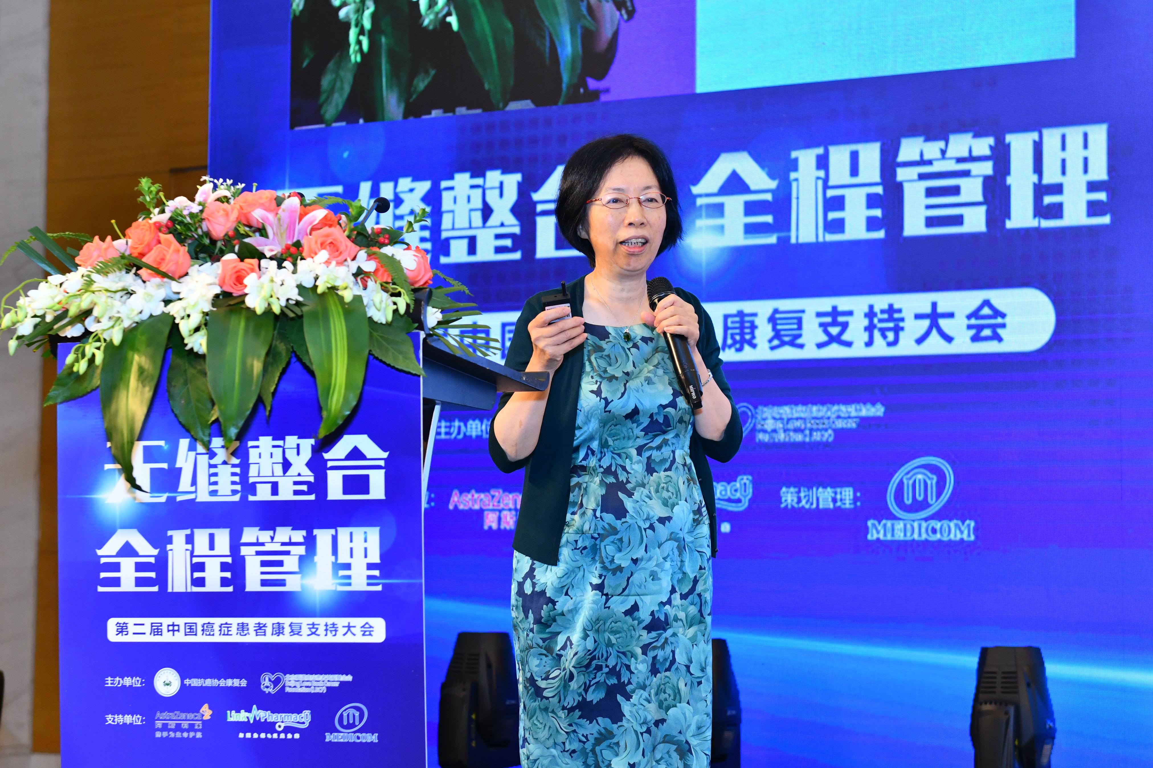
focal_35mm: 78
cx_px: 576
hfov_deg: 26.0
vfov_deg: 17.5
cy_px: 384
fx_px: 2497
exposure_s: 1/160
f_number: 4.5
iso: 1250
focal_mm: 52
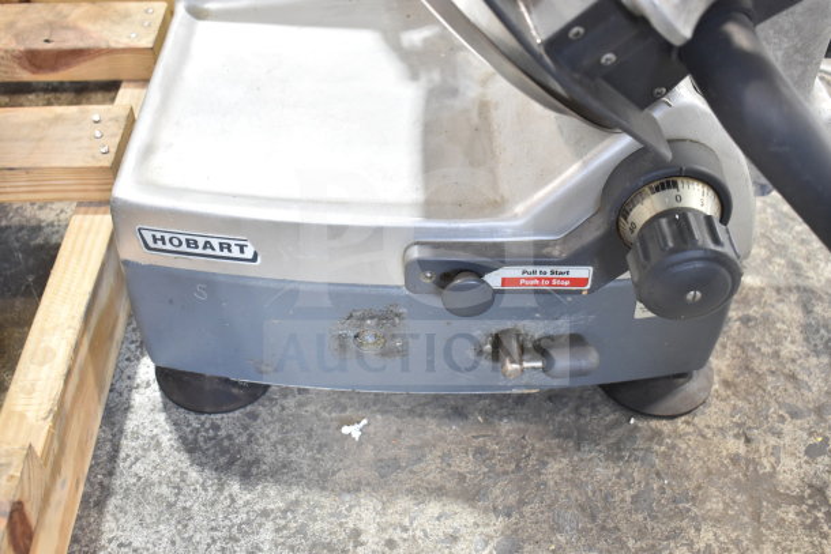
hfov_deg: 47.9
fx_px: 935
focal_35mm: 40
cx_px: 416
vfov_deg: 33.0
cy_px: 277
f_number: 4
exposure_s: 1/40
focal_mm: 27
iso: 800
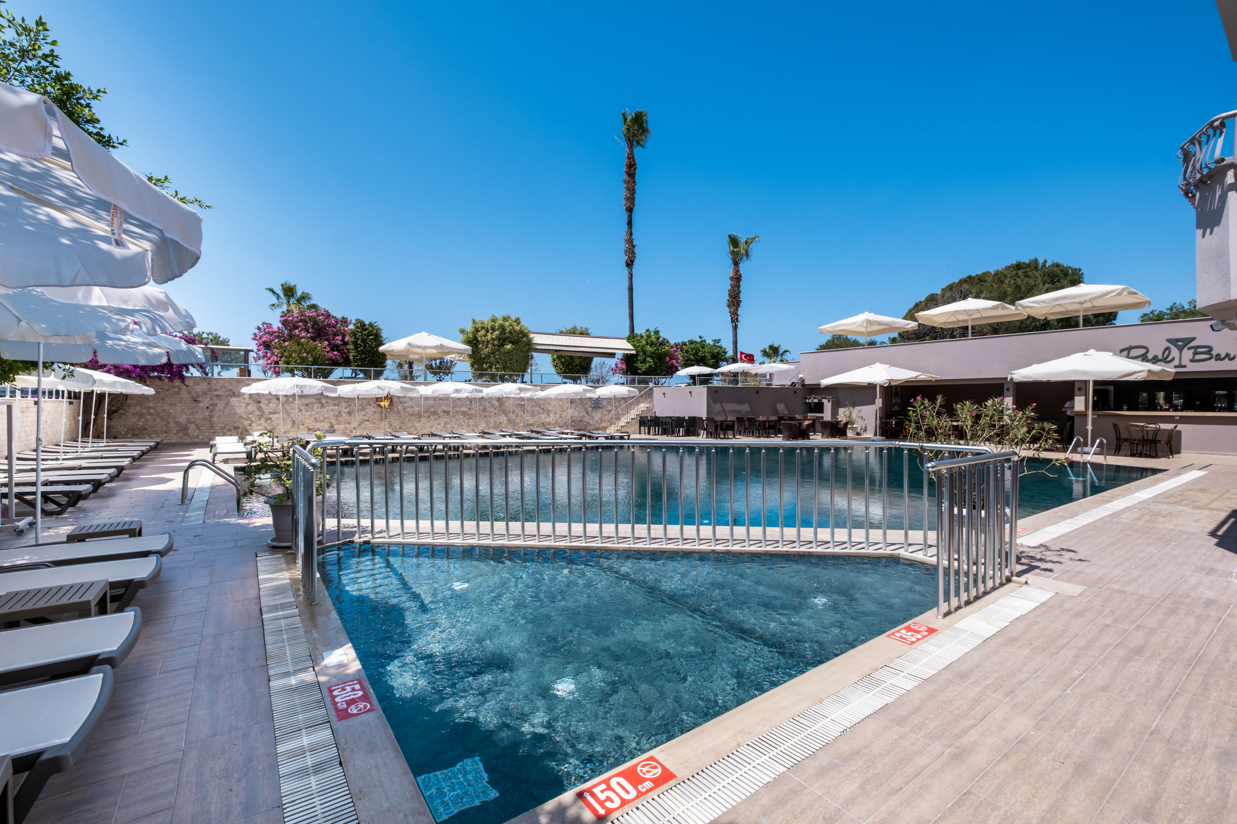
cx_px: 618
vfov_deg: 77.3
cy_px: 412
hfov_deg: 100.4
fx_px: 515
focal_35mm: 15
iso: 125
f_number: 9
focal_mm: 10
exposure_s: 1/250
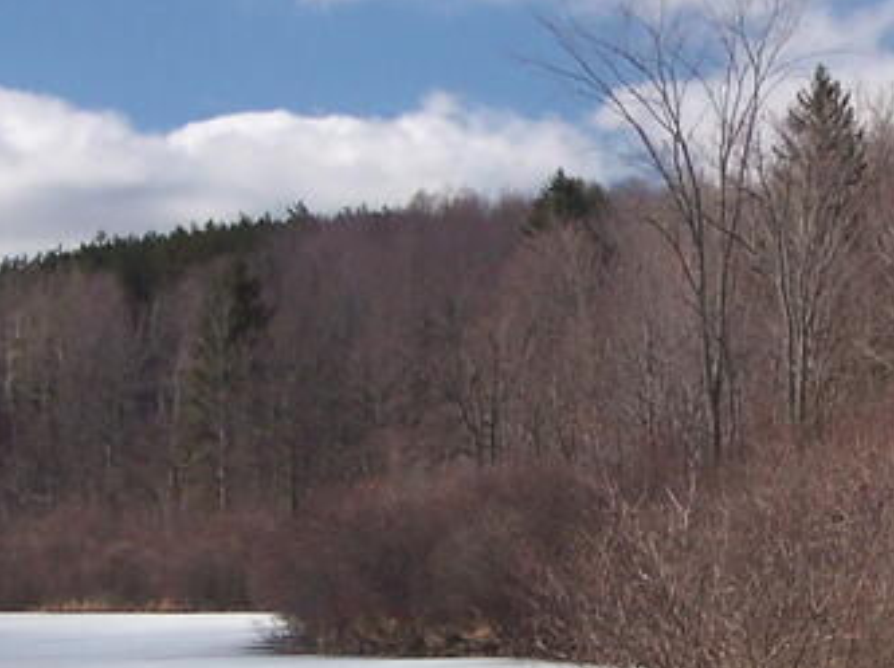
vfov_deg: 12.6
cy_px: 359
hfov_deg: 16.6
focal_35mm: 117
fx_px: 3018
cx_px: 832
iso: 80
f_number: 2.8
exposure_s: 1/320
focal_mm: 6.3
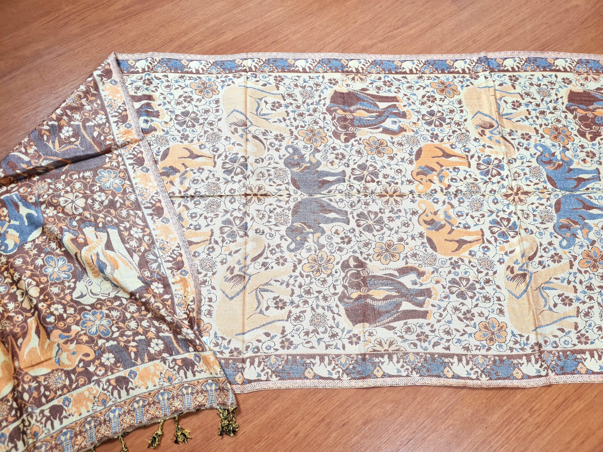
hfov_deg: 67.3
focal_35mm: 26
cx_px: 302
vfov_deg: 53.1
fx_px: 453
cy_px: 226
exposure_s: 1/60
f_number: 1.8
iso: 200
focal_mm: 5.4
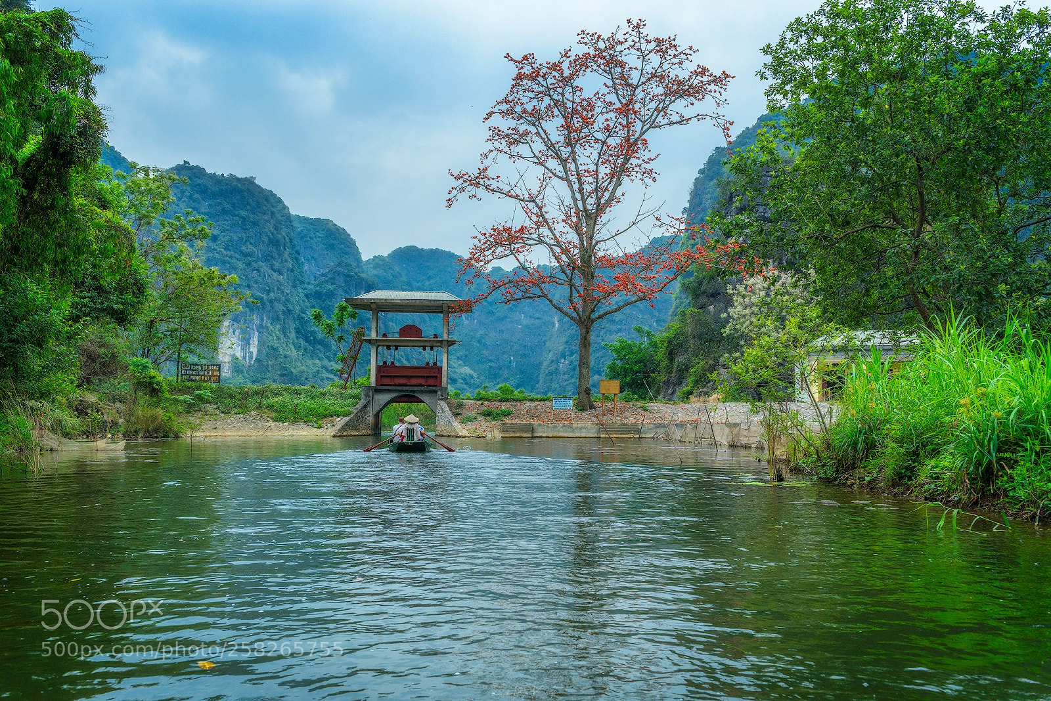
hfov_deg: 58.7
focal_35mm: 32
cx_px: 526
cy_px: 350
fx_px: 935
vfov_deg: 41.1
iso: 800
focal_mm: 32
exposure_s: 1/320
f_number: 8
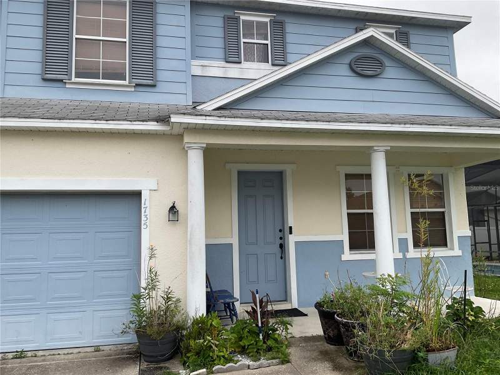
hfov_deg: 61.7
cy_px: 188
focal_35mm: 29
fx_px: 419
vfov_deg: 48.2
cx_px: 250
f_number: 1.8
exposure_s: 1/425
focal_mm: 3
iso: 16
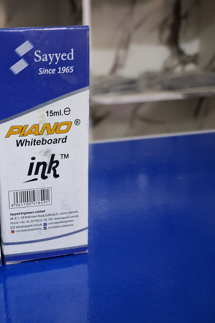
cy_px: 163
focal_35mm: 38
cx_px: 5
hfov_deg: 32.5
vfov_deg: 50.7
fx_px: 340
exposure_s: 1/50
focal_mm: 4
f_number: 1.8
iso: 500
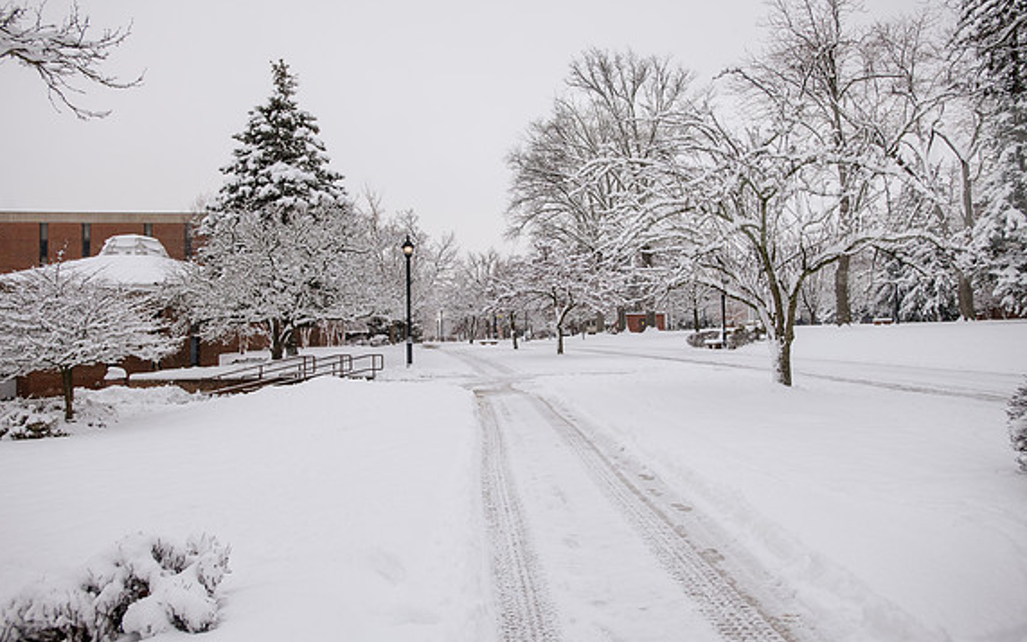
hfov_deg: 64.6
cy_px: 314
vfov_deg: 43.2
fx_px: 812
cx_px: 513
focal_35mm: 29
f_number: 5
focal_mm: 28
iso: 200
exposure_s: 1/500
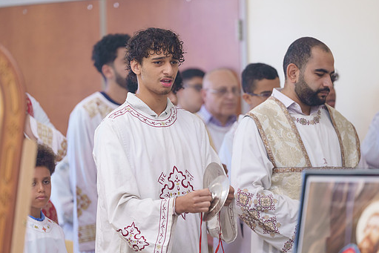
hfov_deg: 11.7
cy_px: 129
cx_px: 191
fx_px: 1853
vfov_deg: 7.8
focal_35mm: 176
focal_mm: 155
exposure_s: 1/160
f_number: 2.8
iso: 1250
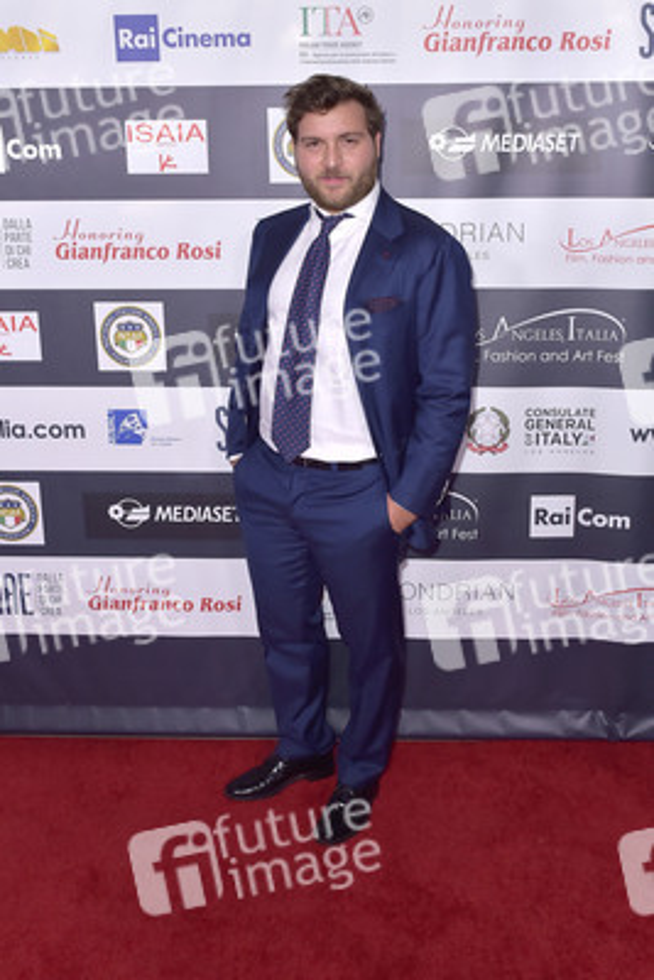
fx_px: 790
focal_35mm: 29
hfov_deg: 45.0
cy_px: 490
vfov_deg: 63.6
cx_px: 327
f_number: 6.3
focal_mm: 29
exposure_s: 1/320
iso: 500
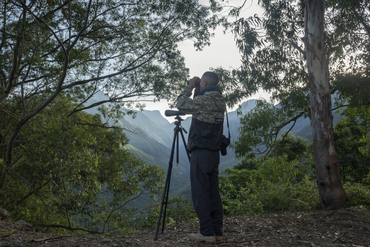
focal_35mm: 32
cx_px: 185
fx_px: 329
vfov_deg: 41.1
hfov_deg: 58.7
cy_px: 124
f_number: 9
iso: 400
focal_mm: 32
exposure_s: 1/125
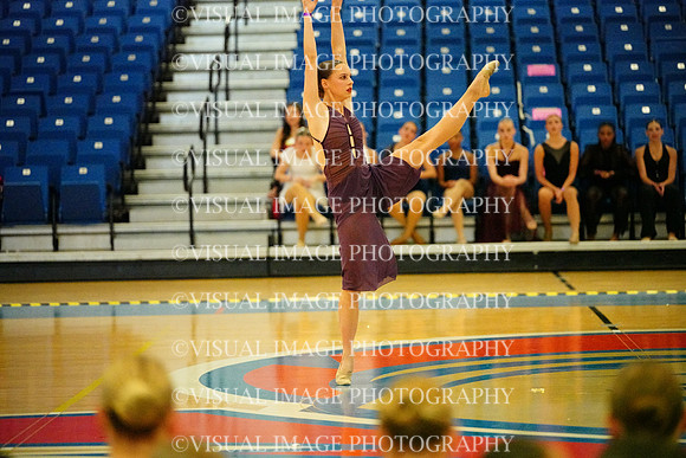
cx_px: 343
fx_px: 2859
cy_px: 229
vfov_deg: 9.2
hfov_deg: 13.7
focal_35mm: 150
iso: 25600
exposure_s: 1/1600
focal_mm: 150
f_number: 2.8
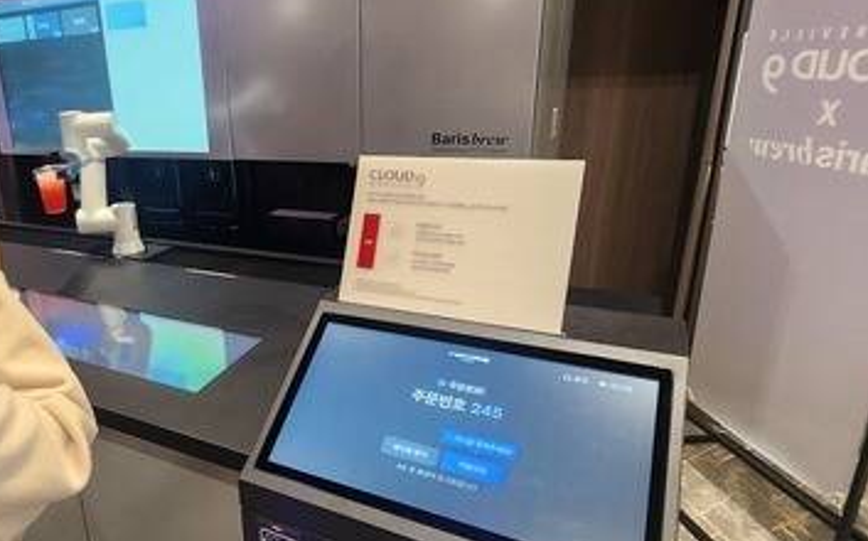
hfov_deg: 68.0
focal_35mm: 25
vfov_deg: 49.2
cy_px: 285
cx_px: 219
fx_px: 591
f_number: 2.2
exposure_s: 1/54.4
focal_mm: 1.74
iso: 250
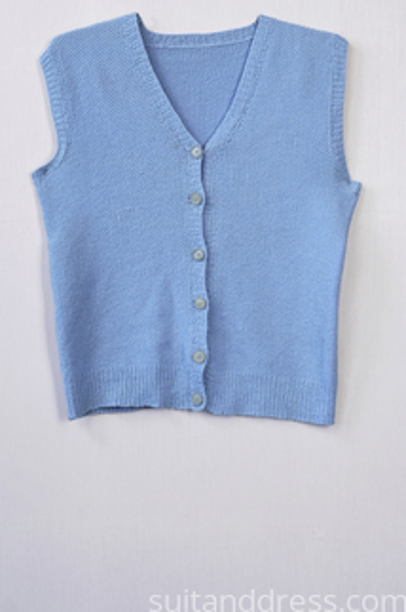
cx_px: 193
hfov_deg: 23.3
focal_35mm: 58
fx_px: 983
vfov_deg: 34.5
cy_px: 278
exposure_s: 1/40
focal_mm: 32
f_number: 7.1
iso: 320
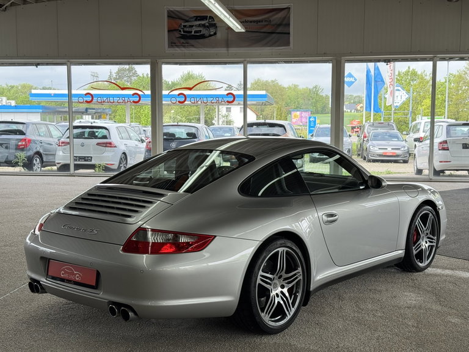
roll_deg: +0.6
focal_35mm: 48
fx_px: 650
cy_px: 176
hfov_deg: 39.7
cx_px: 234
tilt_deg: -4.4
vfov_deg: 30.3
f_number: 1.78
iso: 64
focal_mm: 6.76
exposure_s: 1/422
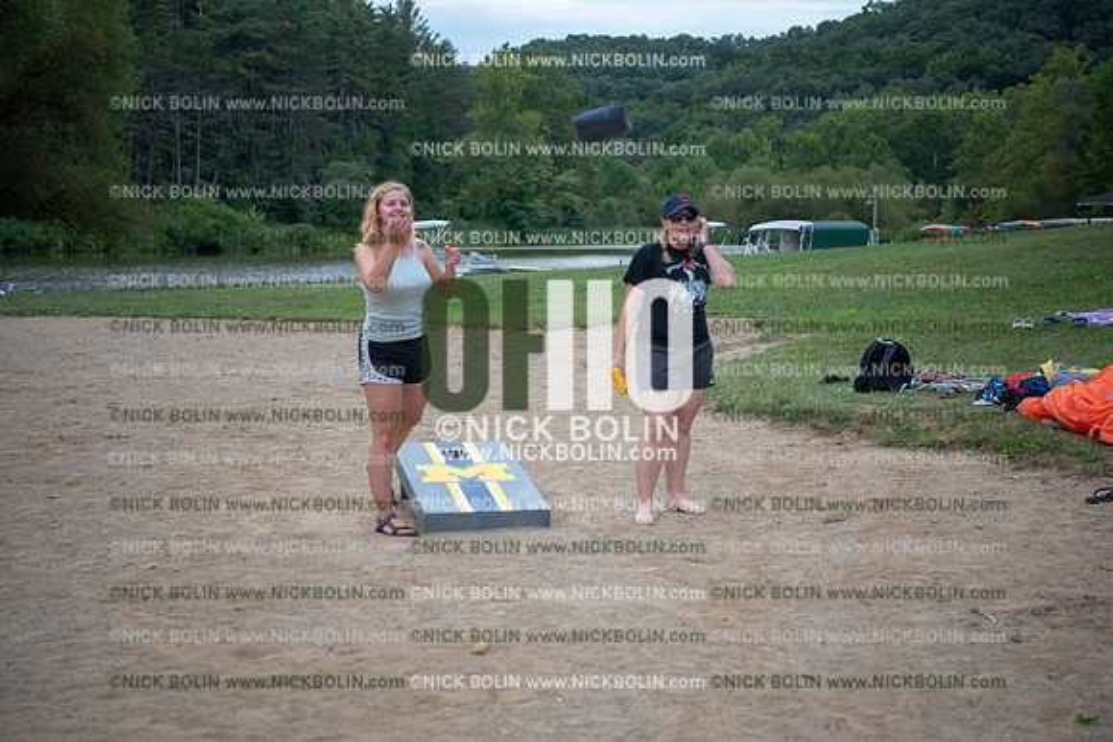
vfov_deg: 21.9
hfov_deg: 32.4
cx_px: 556
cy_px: 371
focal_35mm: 62
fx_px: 1917
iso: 160
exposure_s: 1/250
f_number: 3.2
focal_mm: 62
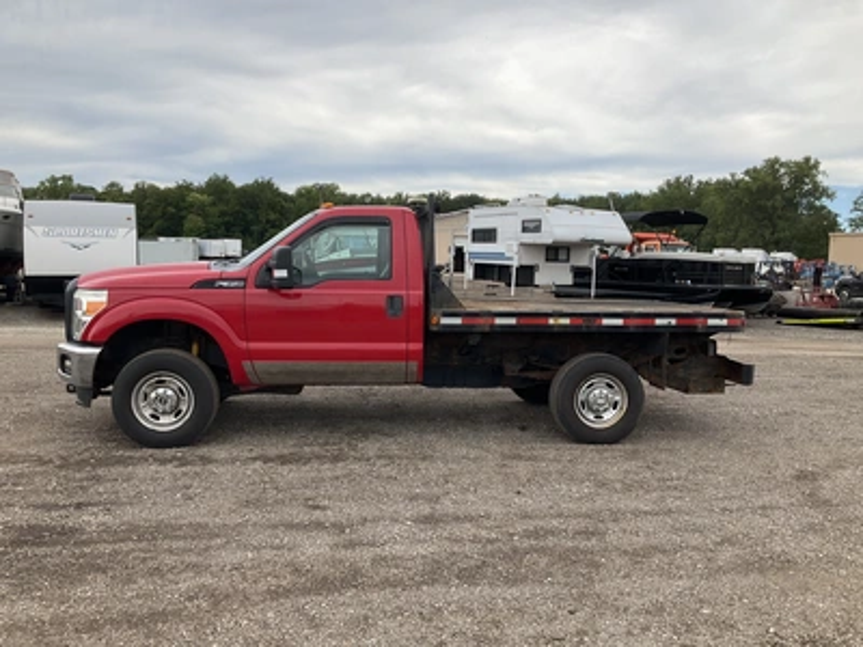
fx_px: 723
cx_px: 432
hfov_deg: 61.7
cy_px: 324
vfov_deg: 48.2
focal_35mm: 29
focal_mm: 3
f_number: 1.8
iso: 25
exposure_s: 1/1098
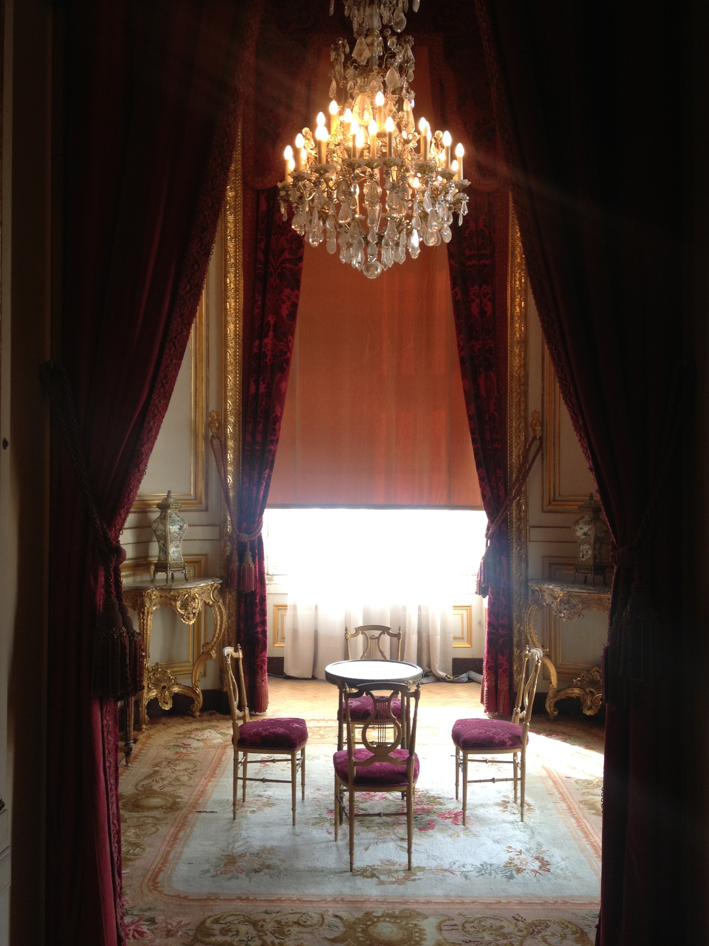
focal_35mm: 35
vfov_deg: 52.6
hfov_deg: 40.7
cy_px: 473
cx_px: 354
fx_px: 956
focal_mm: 4.28
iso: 50
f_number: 2.4
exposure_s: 1/30
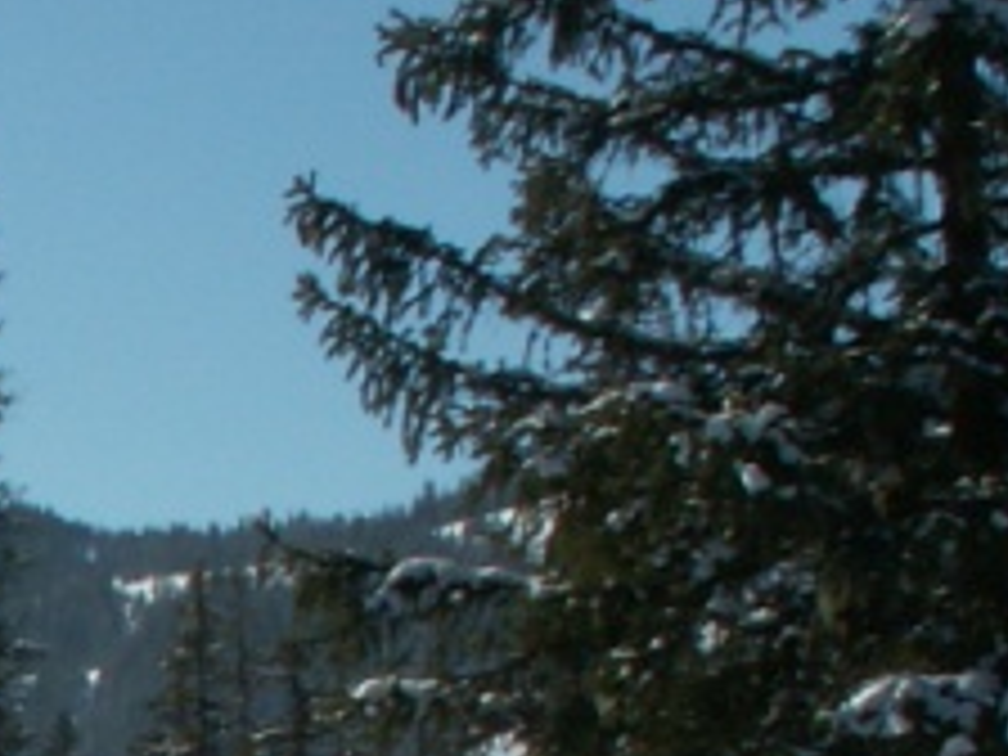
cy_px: 1256
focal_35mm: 160
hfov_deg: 11.6
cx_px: -716
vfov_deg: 9.0
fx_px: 4659
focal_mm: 5.86
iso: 50
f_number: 8
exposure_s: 1/320
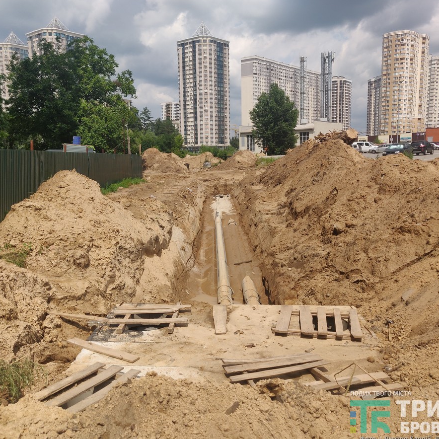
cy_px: 220
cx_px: 215
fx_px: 430
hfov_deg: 54.0
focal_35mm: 30
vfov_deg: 54.0
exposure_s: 1/1928
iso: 100
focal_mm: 4.25
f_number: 1.7
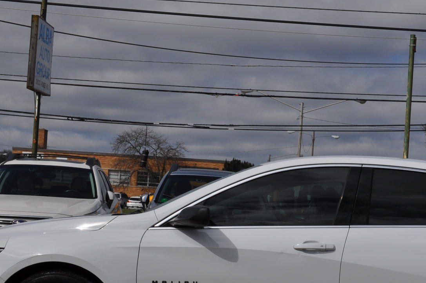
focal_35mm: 83
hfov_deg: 24.3
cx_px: 301
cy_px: 233
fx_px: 981
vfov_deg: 16.3
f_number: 13
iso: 200
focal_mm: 28
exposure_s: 1/640
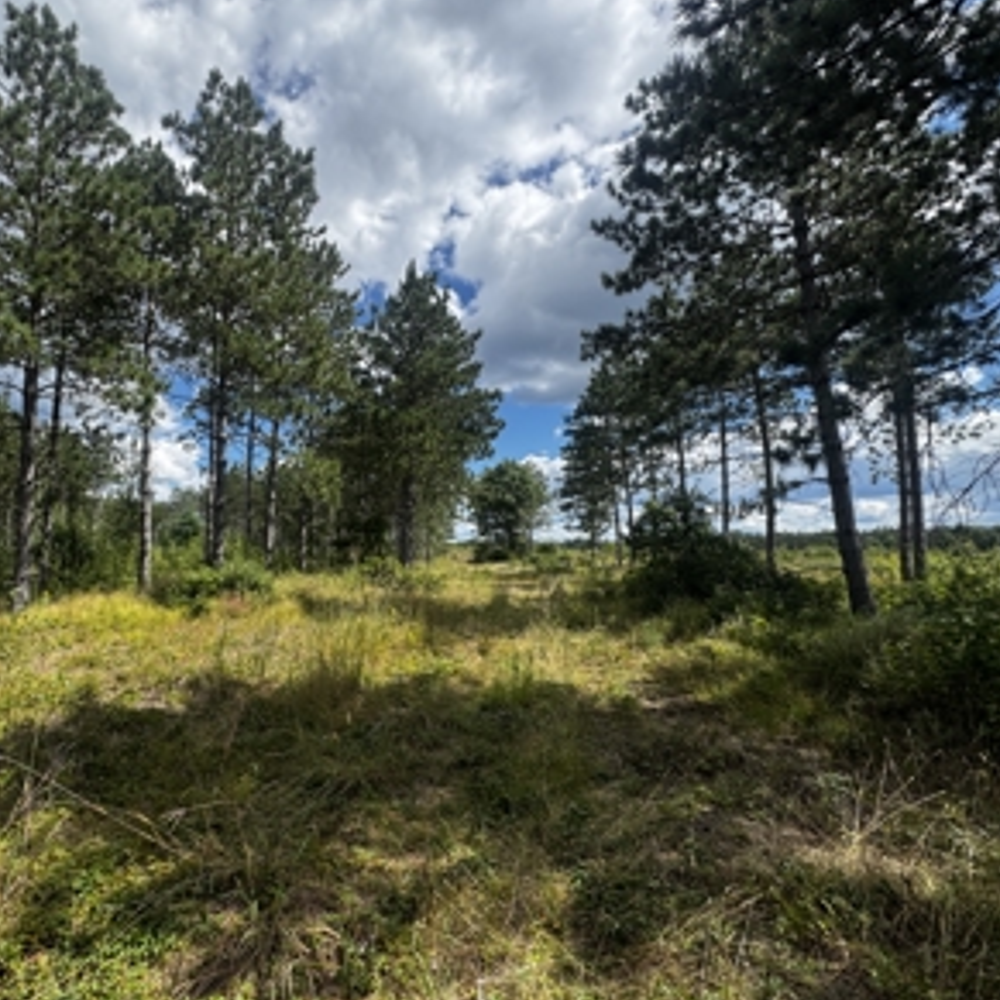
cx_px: 354
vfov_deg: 84.0
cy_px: 509
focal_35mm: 17
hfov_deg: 81.8
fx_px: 556
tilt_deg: +5.2
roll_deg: -1.2
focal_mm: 2.22
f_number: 2.2
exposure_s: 1/1048
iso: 40
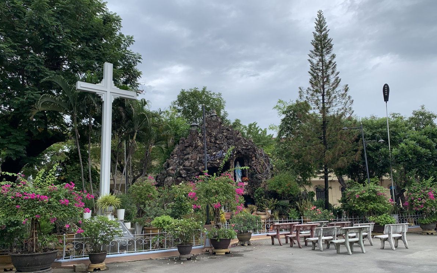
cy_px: 143
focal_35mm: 28
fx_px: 333
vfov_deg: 44.5
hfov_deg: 66.5
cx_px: 220
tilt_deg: +12.2
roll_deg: -2.0
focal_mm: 4.25
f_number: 1.8
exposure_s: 1/1661
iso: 25
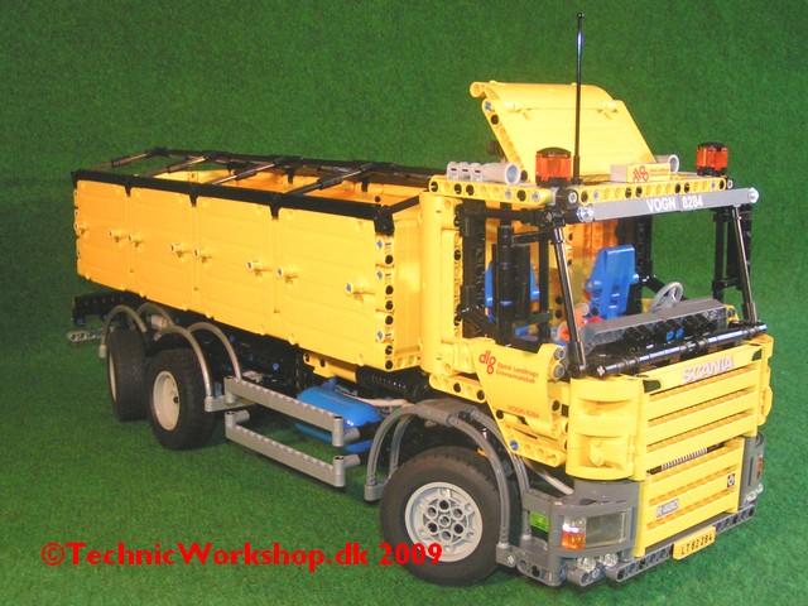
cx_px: 404
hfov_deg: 49.0
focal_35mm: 38
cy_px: 303
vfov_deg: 37.7
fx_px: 887
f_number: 2.8
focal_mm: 5.8
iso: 200
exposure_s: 1/40
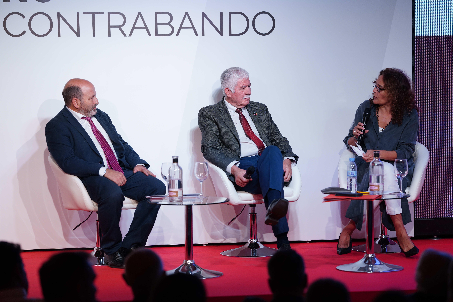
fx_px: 1699
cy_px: 151
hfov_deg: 15.2
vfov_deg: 10.2
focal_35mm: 135
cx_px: 226
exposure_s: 1/400
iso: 800
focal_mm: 135
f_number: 2.5
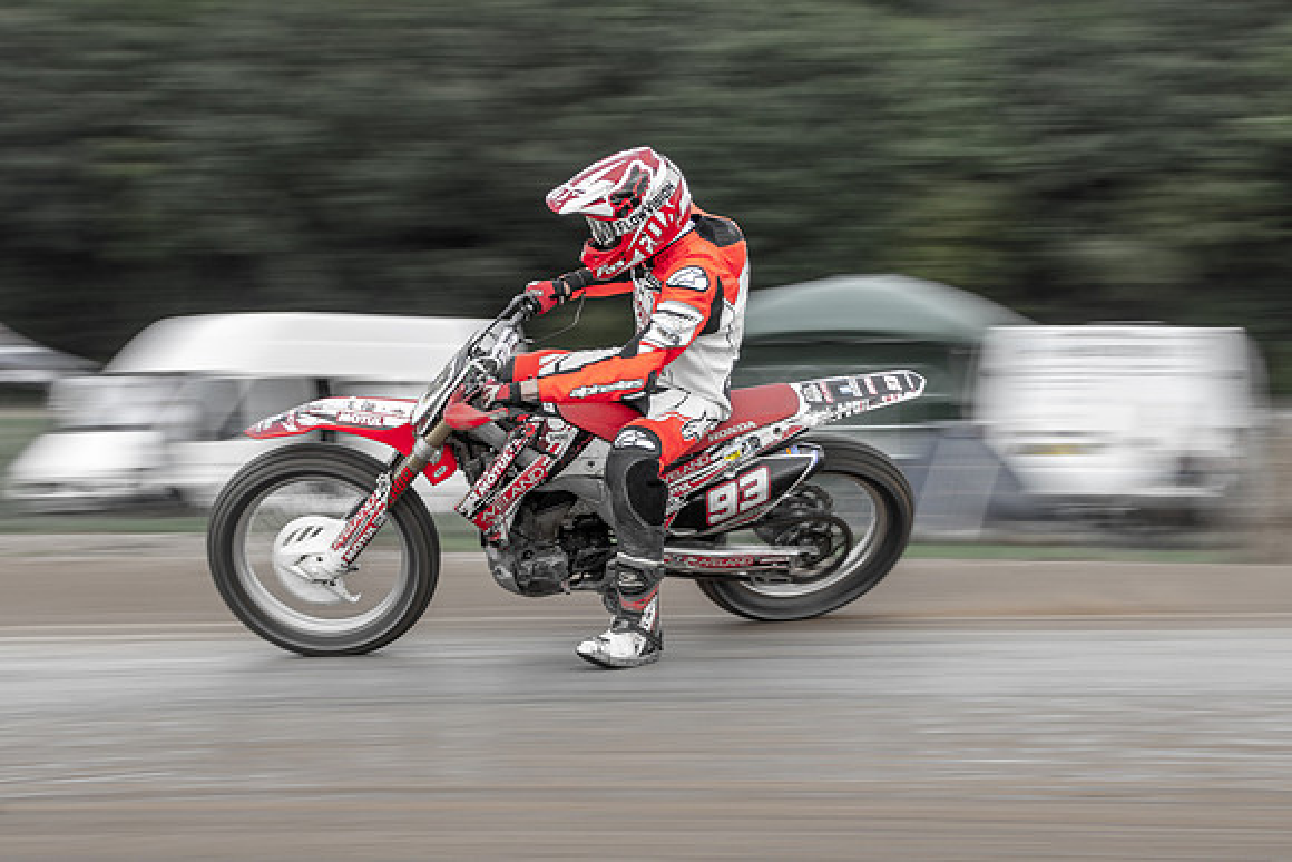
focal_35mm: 131
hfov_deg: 15.6
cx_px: 622
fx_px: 4706
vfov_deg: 10.5
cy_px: 317
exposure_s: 1/100
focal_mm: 60
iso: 100
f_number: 6.3
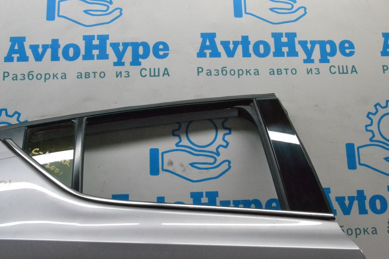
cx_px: 194
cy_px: 130
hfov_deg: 49.5
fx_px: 421
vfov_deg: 34.2
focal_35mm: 39
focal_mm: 26
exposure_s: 1/100
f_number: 20
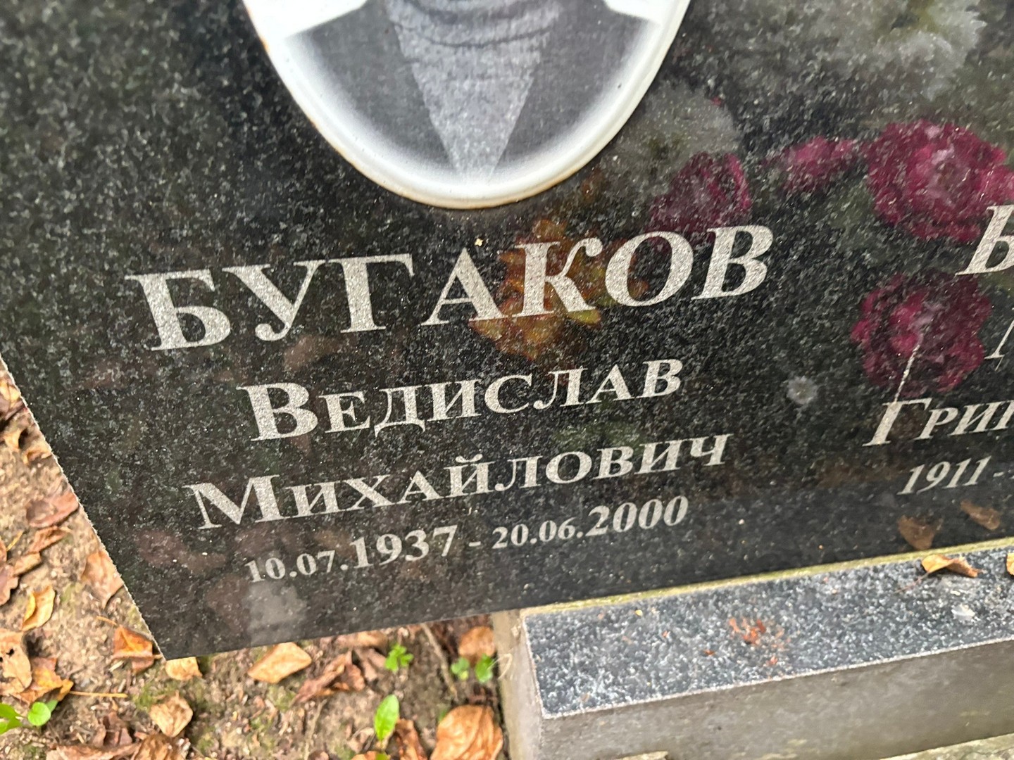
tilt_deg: -41.6
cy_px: 380
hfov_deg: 67.3
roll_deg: -3.1
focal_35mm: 26
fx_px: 762
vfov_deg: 53.1
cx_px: 507
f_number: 1.6
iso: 500
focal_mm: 5.96
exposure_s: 1/41
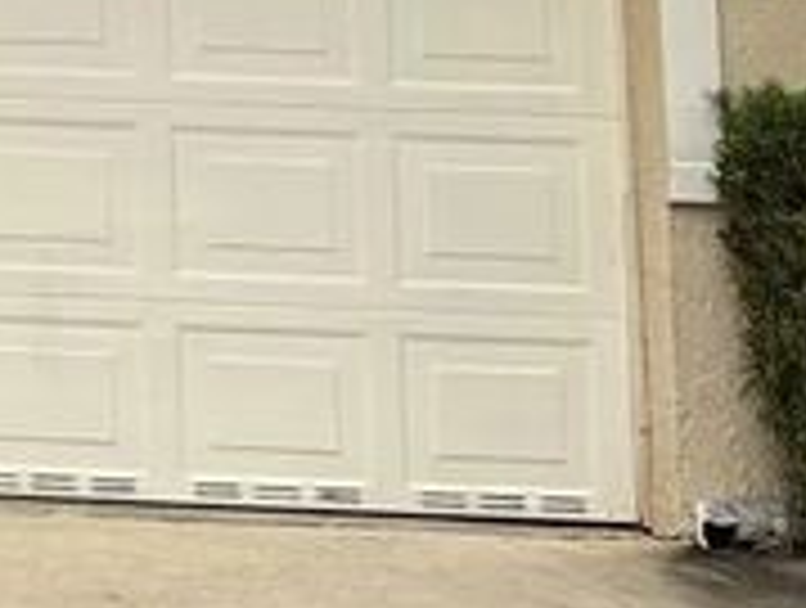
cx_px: -946
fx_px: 3196
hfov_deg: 12.2
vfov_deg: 10.3
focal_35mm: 137
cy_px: -419
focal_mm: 6.86
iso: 80
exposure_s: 1/2967
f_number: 1.78
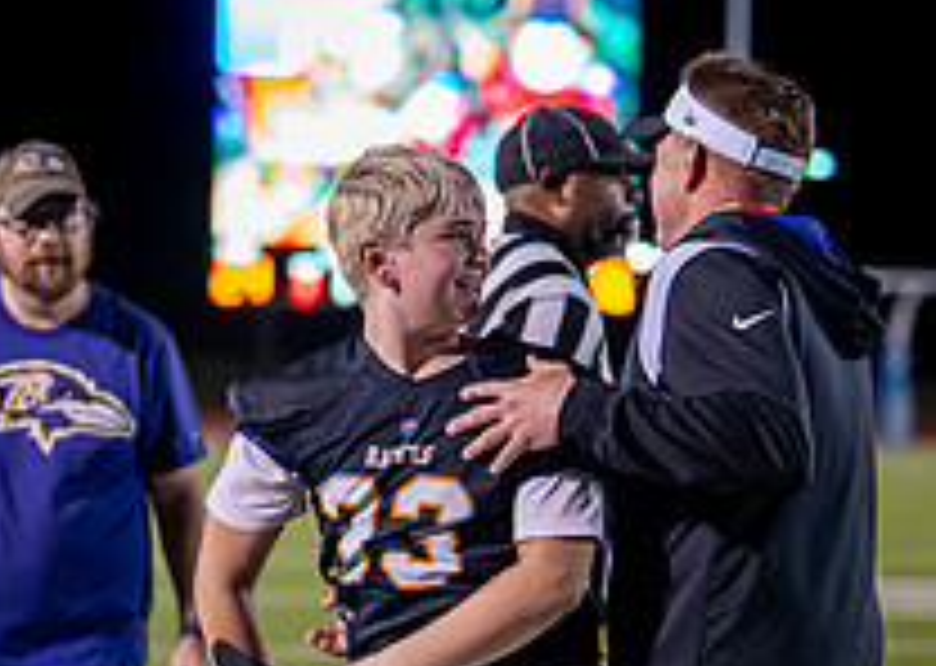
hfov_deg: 12.1
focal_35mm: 167
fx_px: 4434
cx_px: 491
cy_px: 418
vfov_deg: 8.6
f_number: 1.2
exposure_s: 1/1000
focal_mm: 50
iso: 800
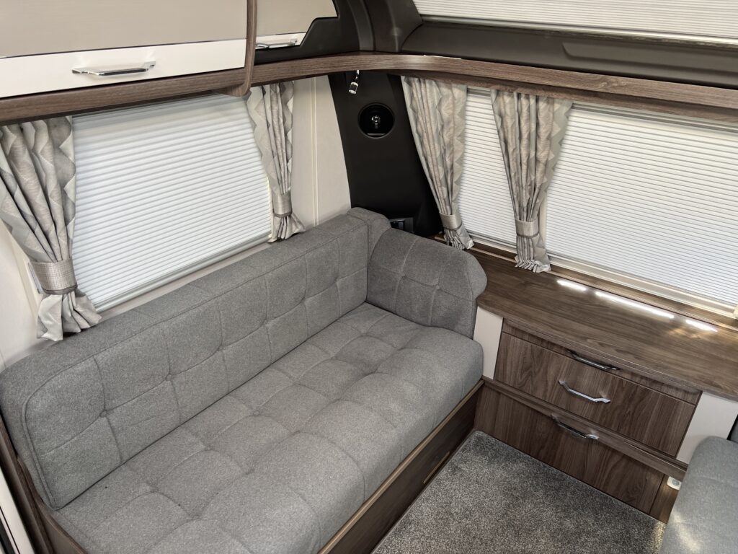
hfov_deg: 67.3
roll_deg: -4.1
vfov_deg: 53.1
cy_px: 277
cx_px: 369
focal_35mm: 26
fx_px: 554
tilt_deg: -29.6
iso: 80
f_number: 1.5
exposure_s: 1/121
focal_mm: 5.7
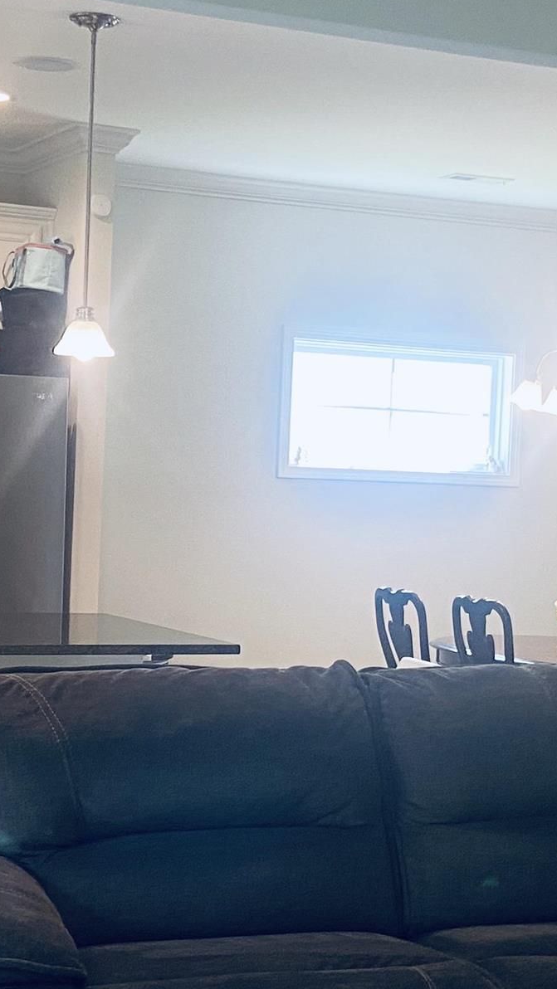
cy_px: 644
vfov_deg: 28.8
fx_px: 1916
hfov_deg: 16.5
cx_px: 310
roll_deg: -1.5
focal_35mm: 73
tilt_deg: -0.4
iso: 100
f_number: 1.8
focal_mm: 4.25
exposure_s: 1/60
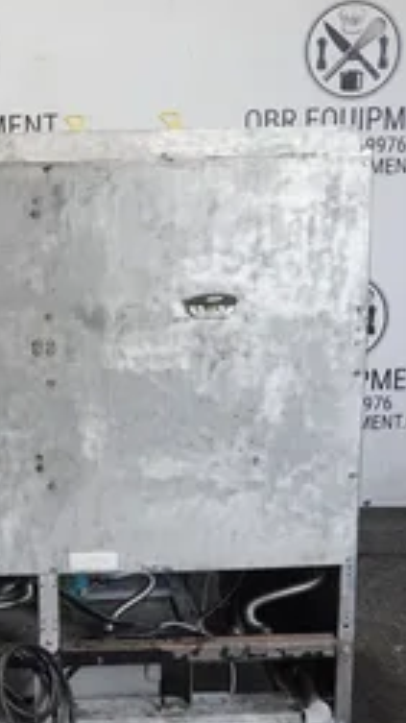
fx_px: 1149
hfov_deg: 19.6
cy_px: 357
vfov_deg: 34.9
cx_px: 27
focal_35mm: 60
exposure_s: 1/40
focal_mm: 13.29
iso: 400
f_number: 3.5
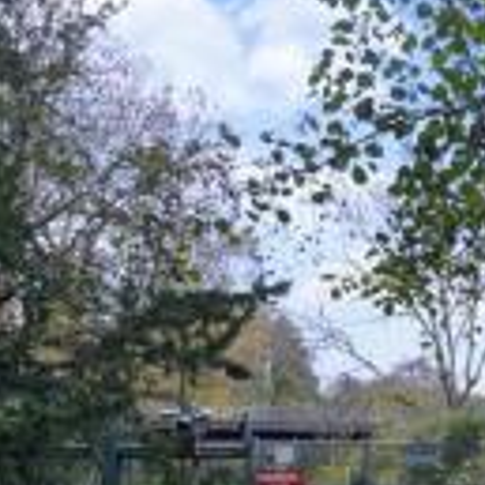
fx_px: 793
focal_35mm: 50
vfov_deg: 31.9
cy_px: 461
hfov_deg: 23.1
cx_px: 820
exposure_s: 1/50
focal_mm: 16
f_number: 7.1
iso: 400
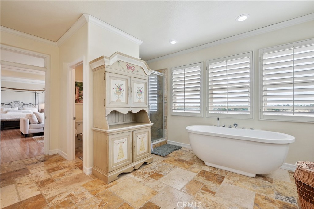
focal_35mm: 15
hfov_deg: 100.4
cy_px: 104
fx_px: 131
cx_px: 157
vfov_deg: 77.3
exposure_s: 1/60
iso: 400
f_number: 8
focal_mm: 15
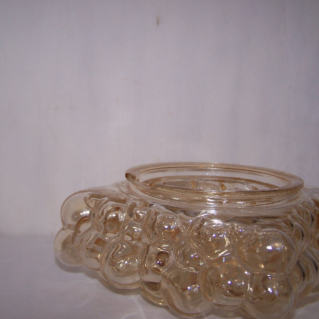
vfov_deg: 37.6
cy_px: 159
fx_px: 469
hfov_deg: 37.5
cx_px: 149
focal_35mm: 45
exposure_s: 1/60
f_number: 2.8
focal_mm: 6.3
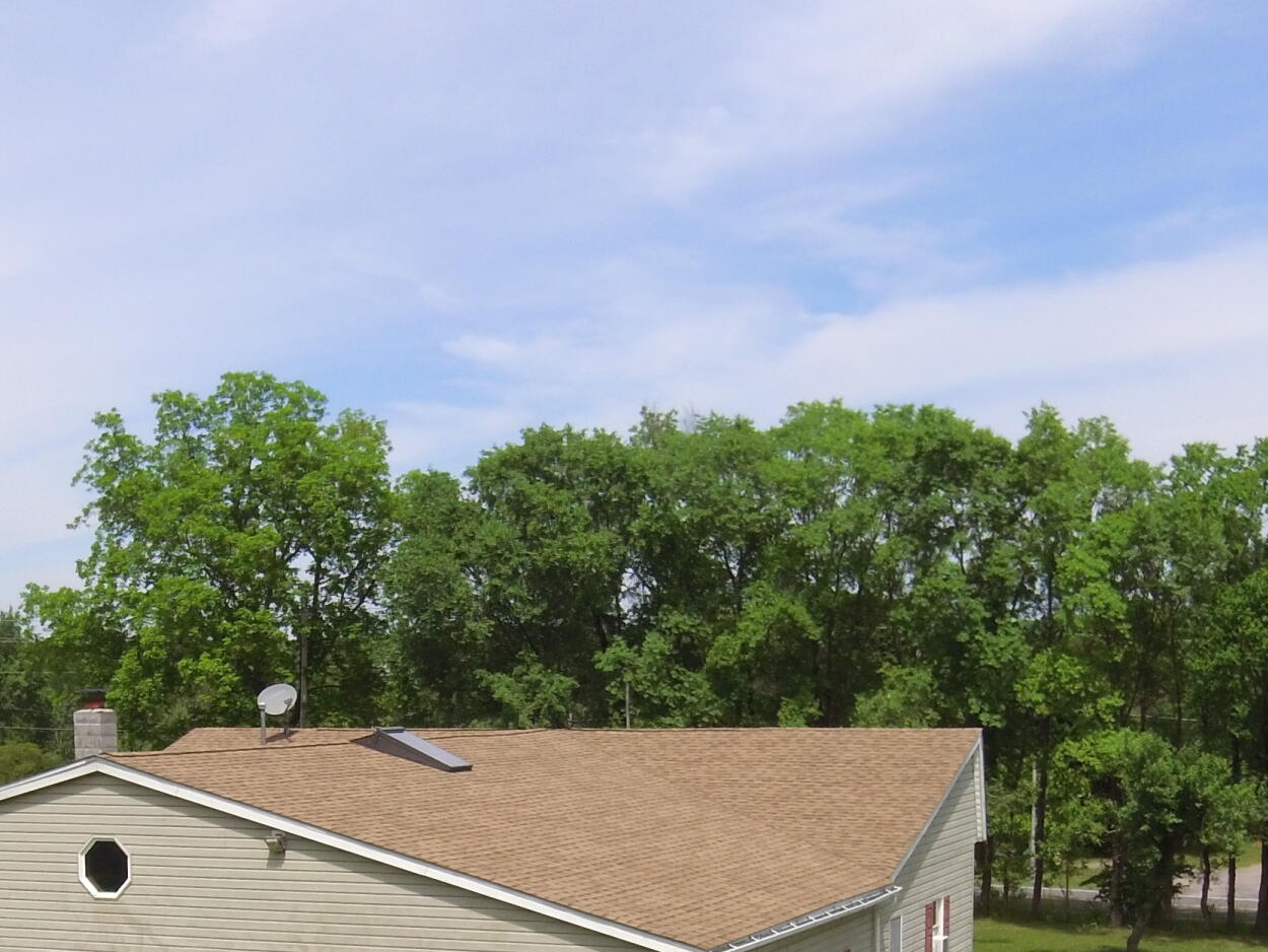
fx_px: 1759
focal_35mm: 48
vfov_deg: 28.4
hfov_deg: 39.4
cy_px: 955
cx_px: 475
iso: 100
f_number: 2.8
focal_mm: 3.61
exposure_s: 1/1200
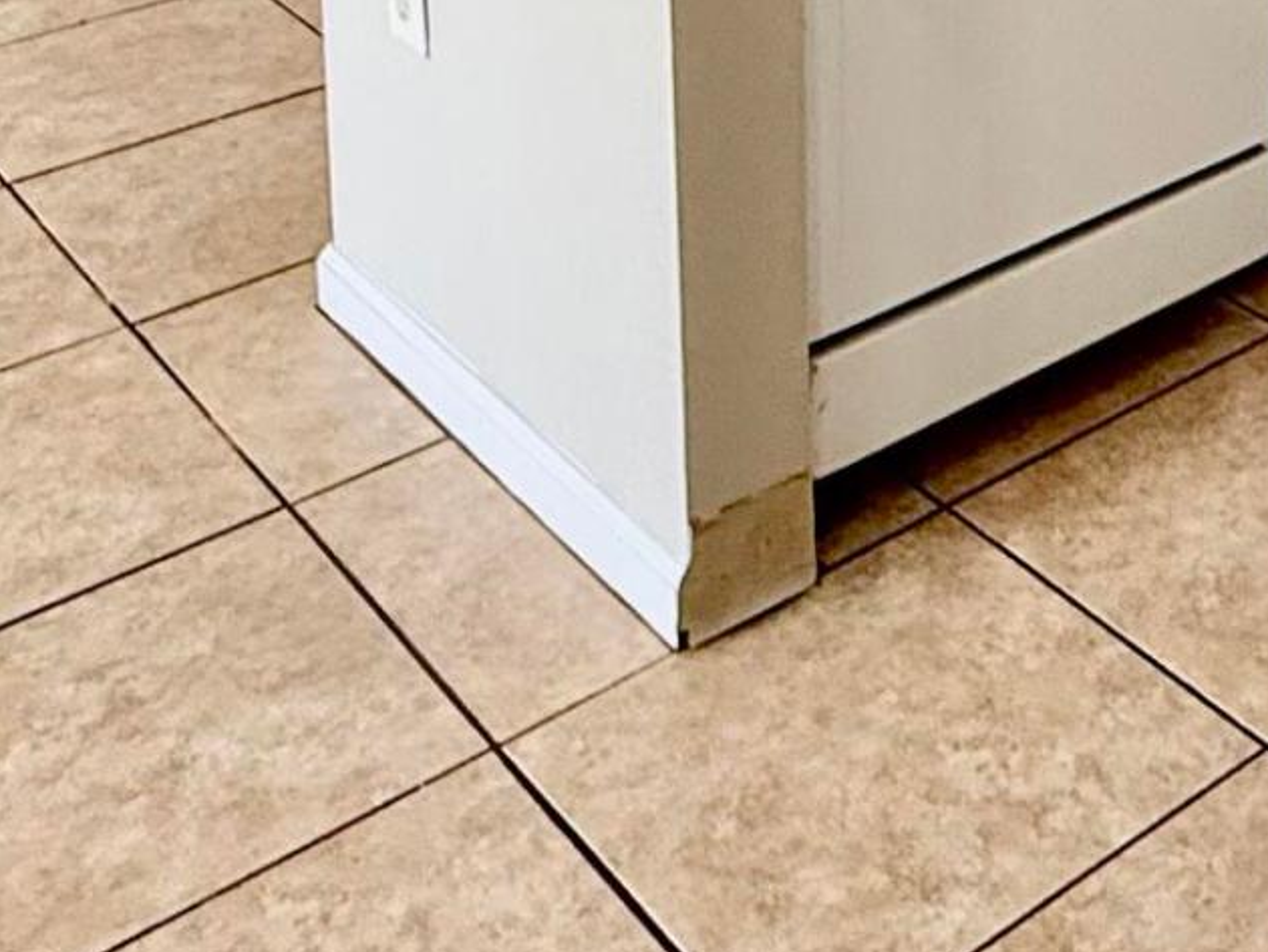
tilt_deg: -5.8
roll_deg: +0.3
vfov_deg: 18.6
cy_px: -694
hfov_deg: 27.9
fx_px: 2345
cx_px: 1349
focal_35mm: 64
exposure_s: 1/60
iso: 200
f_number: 2.2
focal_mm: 2.22
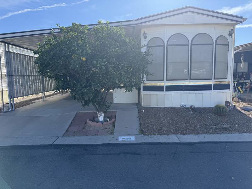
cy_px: 94
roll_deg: +2.1
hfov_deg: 71.6
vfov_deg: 56.8
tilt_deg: -6.6
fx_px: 175
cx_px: 126
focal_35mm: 24
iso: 100
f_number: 1.78
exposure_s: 1/2525
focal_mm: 6.76
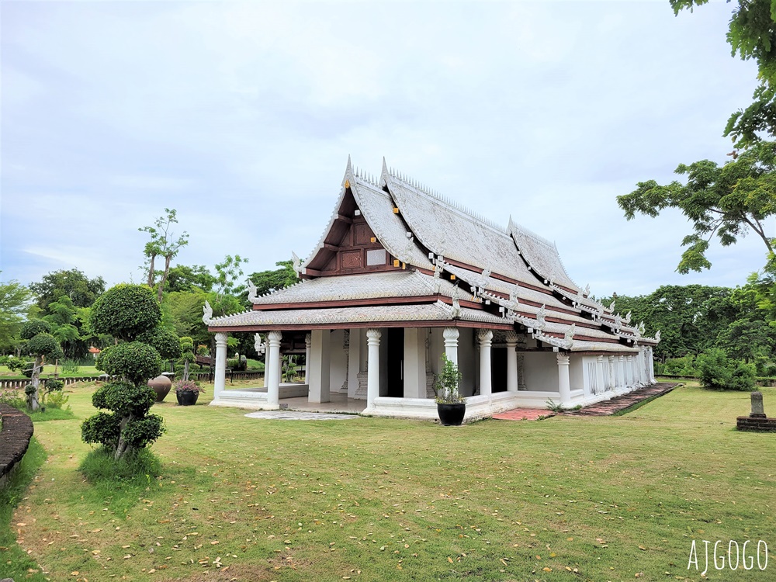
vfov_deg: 53.1
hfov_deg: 67.3
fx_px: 583
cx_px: 388
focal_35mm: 26
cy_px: 291
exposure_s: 1/2767
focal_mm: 5.4
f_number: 1.8
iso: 40
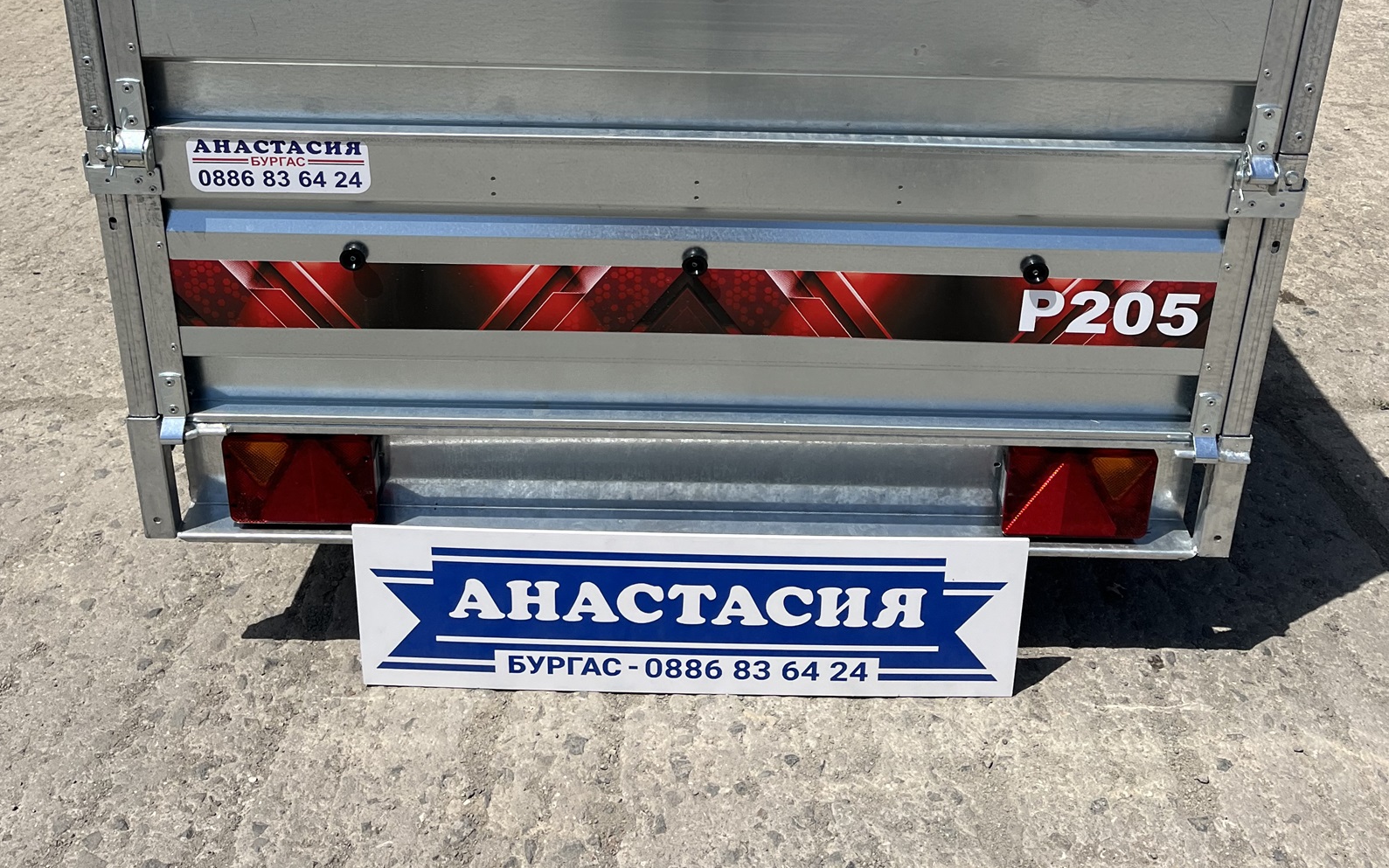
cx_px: 692
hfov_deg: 52.8
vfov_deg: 32.2
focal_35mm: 37
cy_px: 41
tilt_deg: -16.4
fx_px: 1401
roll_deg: +0.7
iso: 50
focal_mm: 5.1
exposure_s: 1/5556
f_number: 1.6
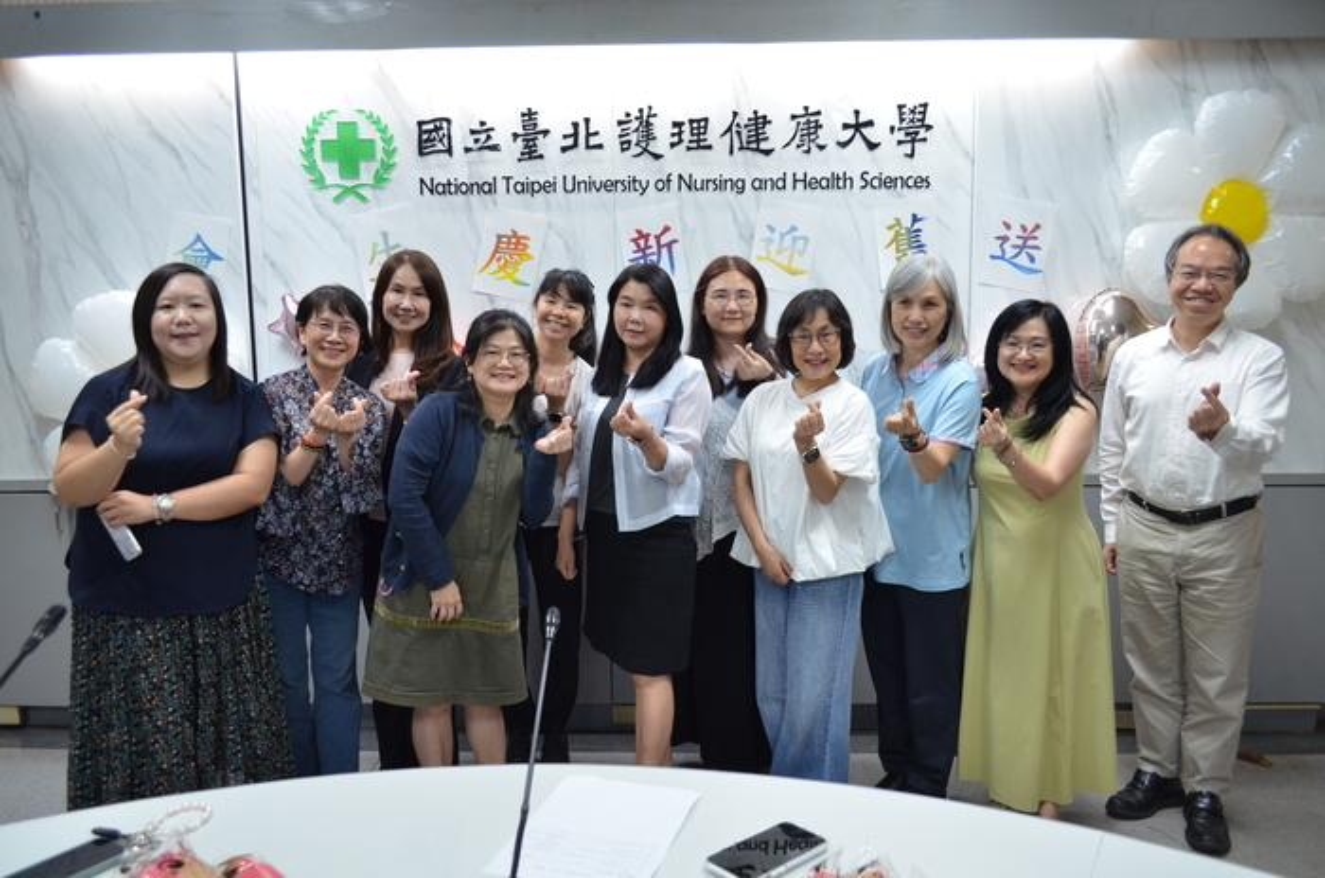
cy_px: 439
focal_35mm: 27
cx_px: 662
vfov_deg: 47.8
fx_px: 992
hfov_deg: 67.5
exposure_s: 1/125
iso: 1000
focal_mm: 18
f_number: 3.5
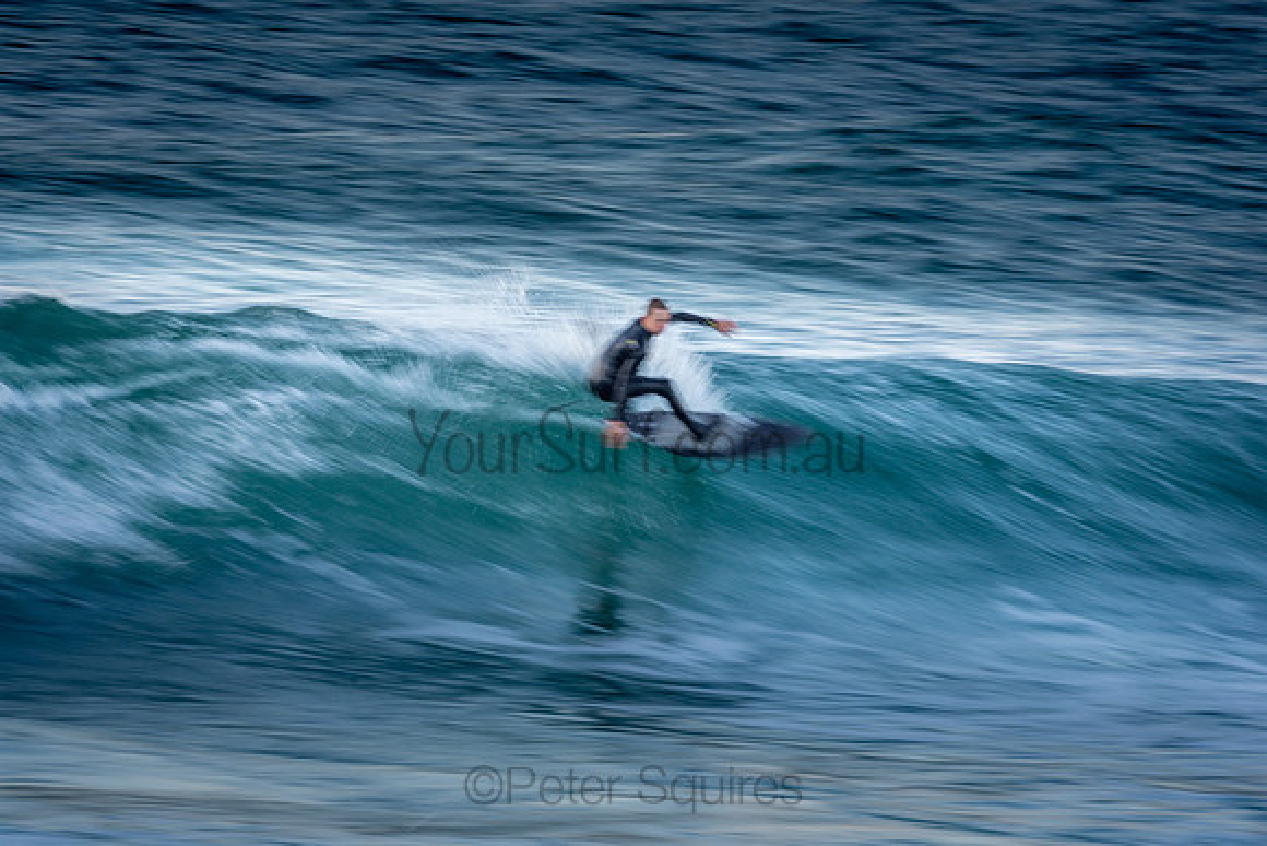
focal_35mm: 750
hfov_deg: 2.7
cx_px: 634
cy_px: 423
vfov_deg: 1.8
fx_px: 26401
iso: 100
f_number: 14
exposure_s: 1/20
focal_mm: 500
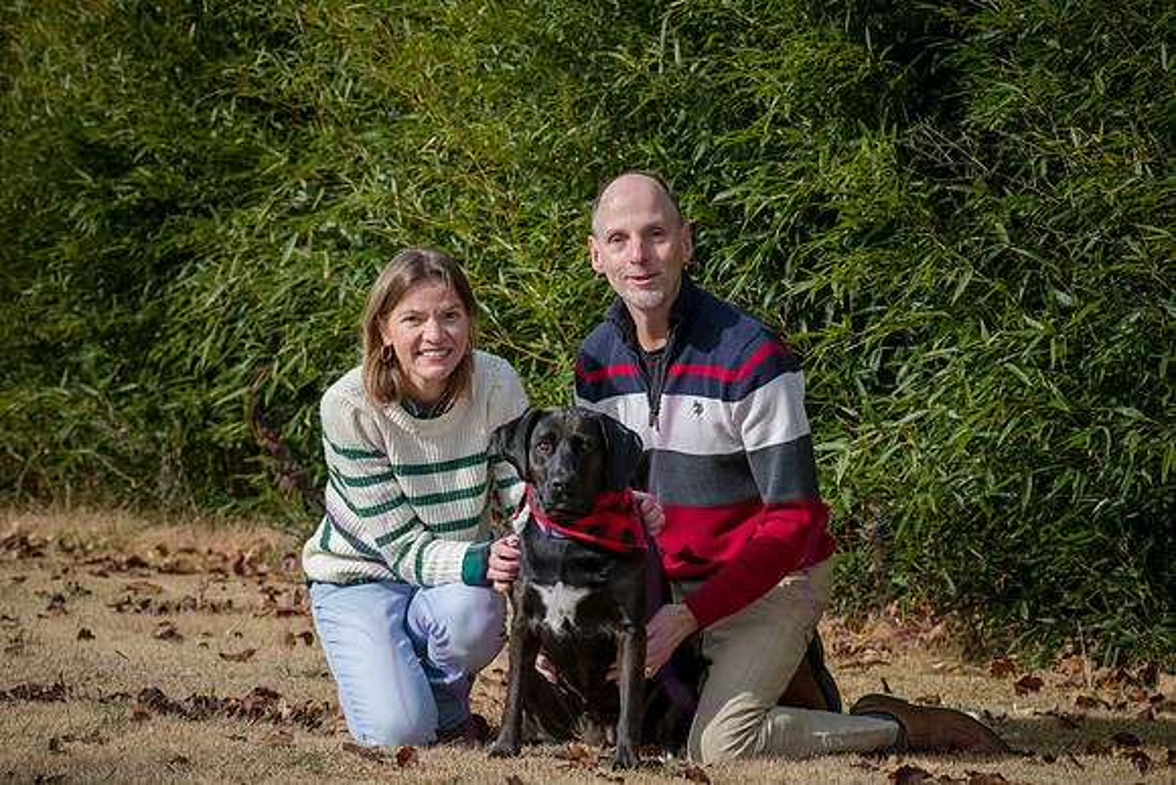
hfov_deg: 18.3
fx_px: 3659
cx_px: 588
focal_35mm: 112
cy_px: 392
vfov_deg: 12.2
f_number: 8
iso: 400
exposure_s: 1/1000
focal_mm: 112
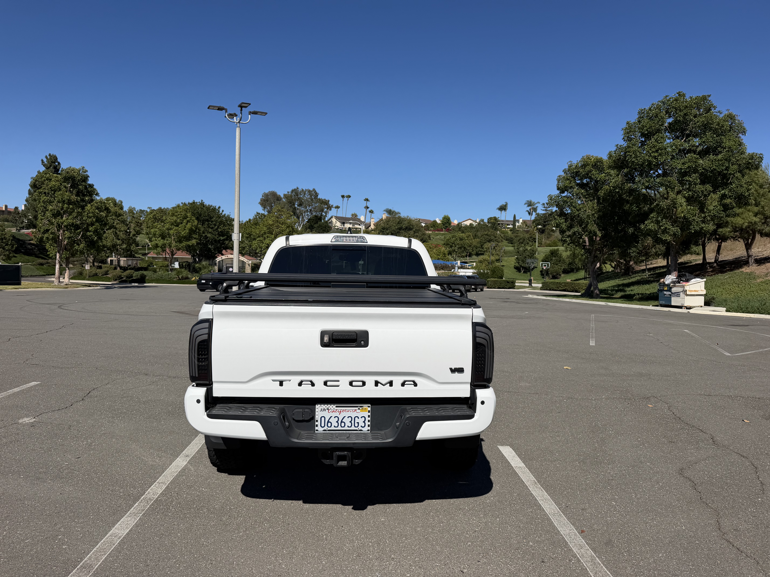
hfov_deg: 71.6
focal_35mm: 24
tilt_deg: -2.3
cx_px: 385
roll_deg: -1.5
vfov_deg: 56.8
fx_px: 534
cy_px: 288
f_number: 1.78
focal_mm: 6.76
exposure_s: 1/8130
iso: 80
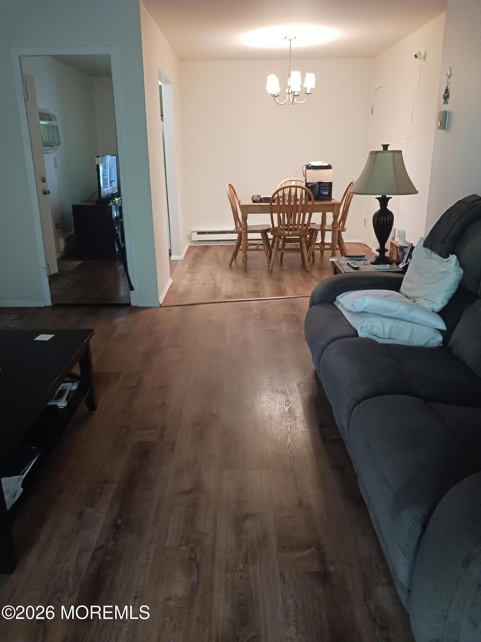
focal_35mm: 27
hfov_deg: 51.4
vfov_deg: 65.3
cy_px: 321
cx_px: 240
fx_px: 500
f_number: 1.8
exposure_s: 1/20
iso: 800
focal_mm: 4
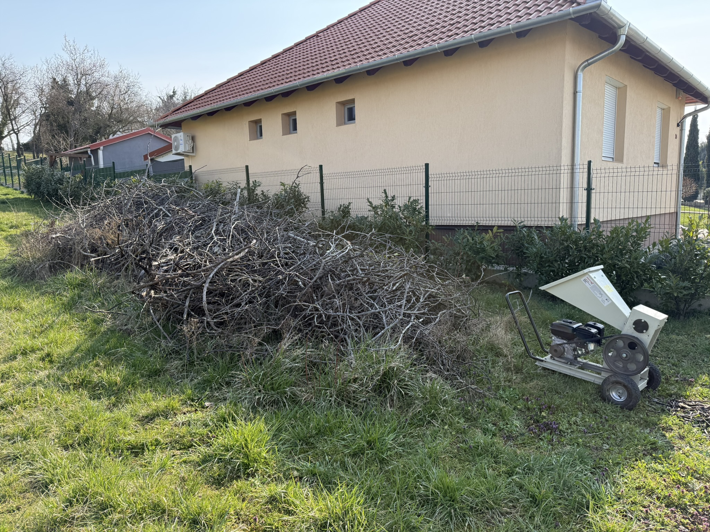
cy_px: 266
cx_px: 355
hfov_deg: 71.6
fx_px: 492
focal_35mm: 24
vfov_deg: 56.8
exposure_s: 1/1653
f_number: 1.78
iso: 100
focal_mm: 6.76
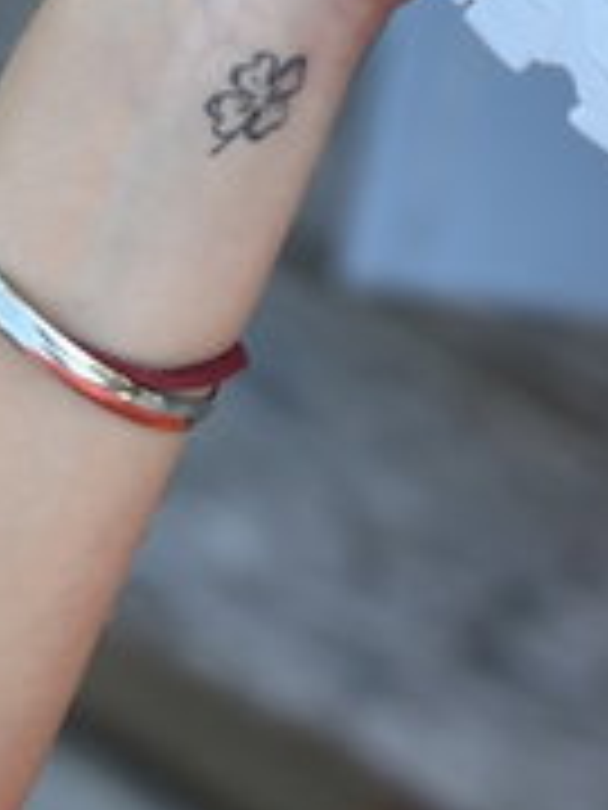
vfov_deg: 21.9
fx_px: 1803
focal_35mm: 77
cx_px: 743
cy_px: -340
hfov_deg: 18.1
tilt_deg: -71.3
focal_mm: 5.7
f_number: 1.5
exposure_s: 1/419
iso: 50
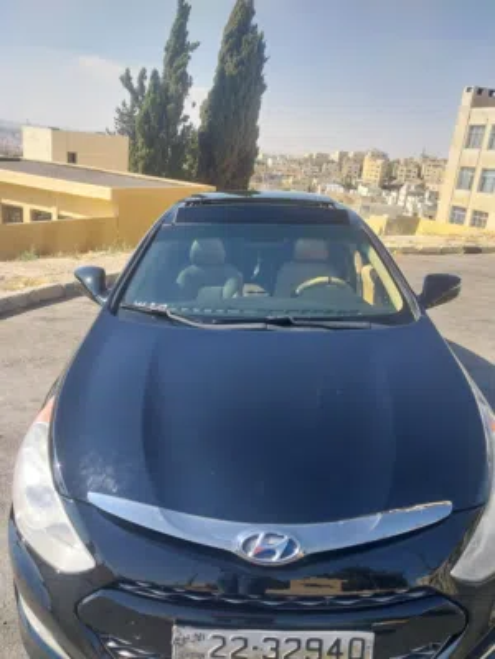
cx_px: 248
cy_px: 330
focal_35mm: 26
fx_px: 496
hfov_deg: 53.1
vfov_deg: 67.3
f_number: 1.8
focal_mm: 4
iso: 20
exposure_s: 1/289
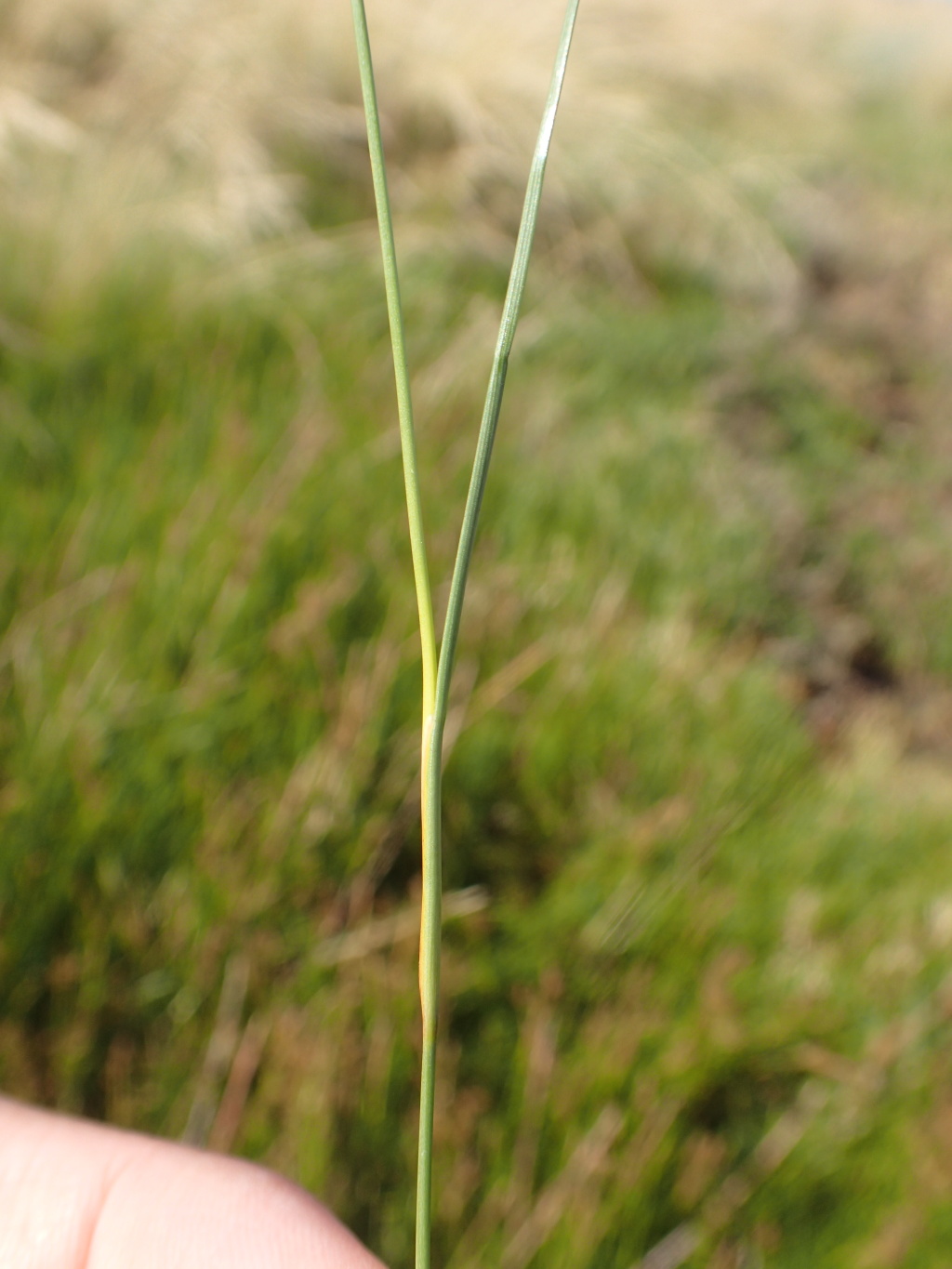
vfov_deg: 60.0
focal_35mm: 30
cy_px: 634
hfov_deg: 46.8
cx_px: 476
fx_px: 1100
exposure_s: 1/800
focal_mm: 5.5
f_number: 3.2
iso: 100
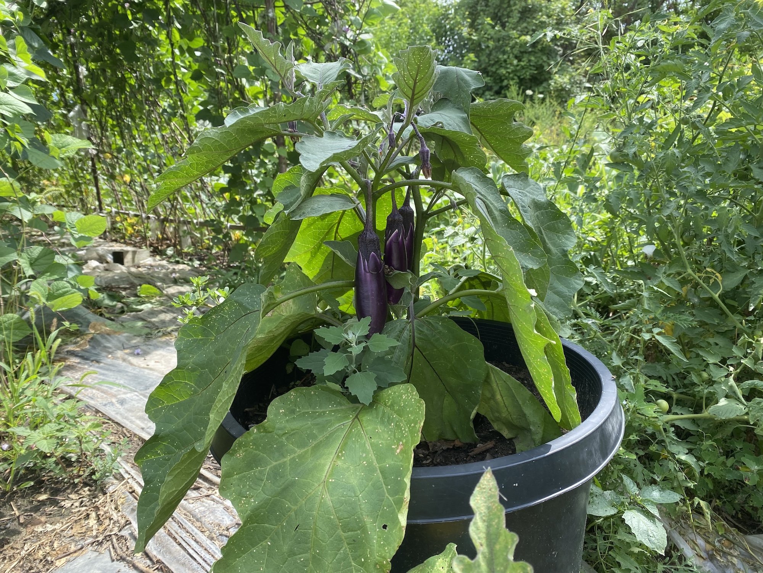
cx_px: 382
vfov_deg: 53.1
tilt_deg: -10.6
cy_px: 286
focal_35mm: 26
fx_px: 573
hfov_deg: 67.3
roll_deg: +1.8
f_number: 1.8
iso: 32
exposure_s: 1/738
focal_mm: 4.25
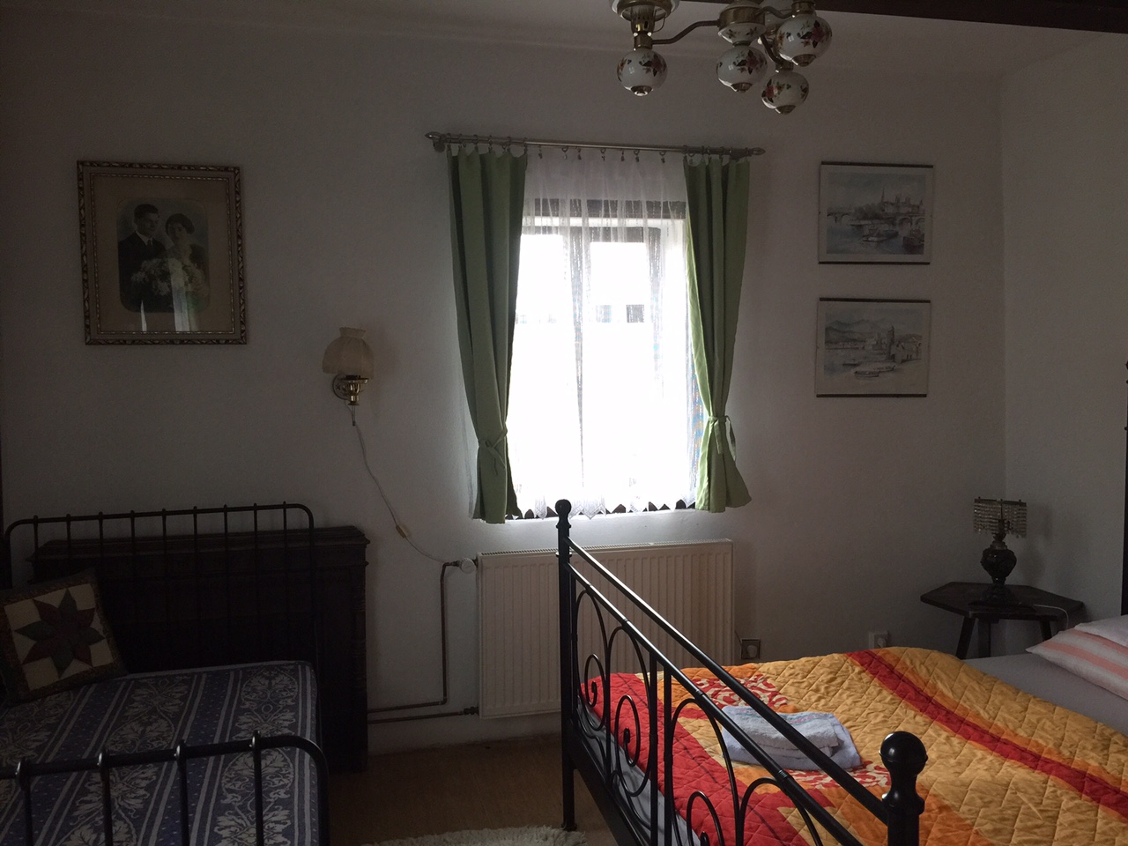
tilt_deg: -2.6
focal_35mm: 29
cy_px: 423
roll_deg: -0.7
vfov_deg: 48.2
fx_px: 945
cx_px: 564
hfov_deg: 61.7
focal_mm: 4.15
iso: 100
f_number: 2.2
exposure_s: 1/17
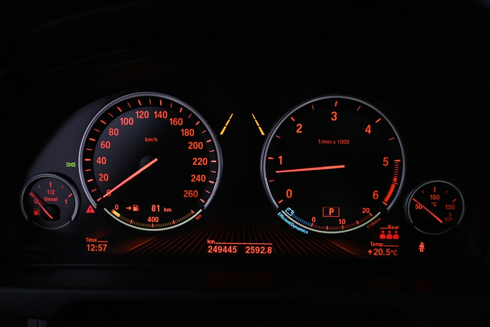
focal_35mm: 30
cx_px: 245
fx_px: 408
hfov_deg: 61.9
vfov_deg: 43.6
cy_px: 164
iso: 1600
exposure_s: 1/30
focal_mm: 20
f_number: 3.8
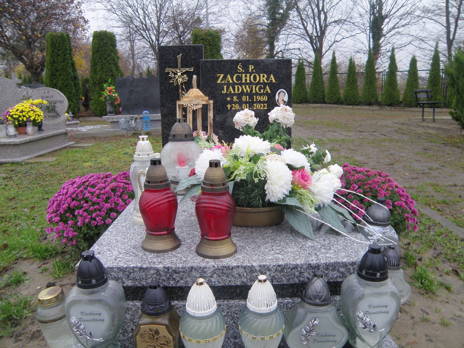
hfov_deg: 67.3
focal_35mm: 26
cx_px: 232
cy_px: 174
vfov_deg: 53.1
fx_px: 349
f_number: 2.8
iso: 64
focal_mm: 4.6
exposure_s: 1/60
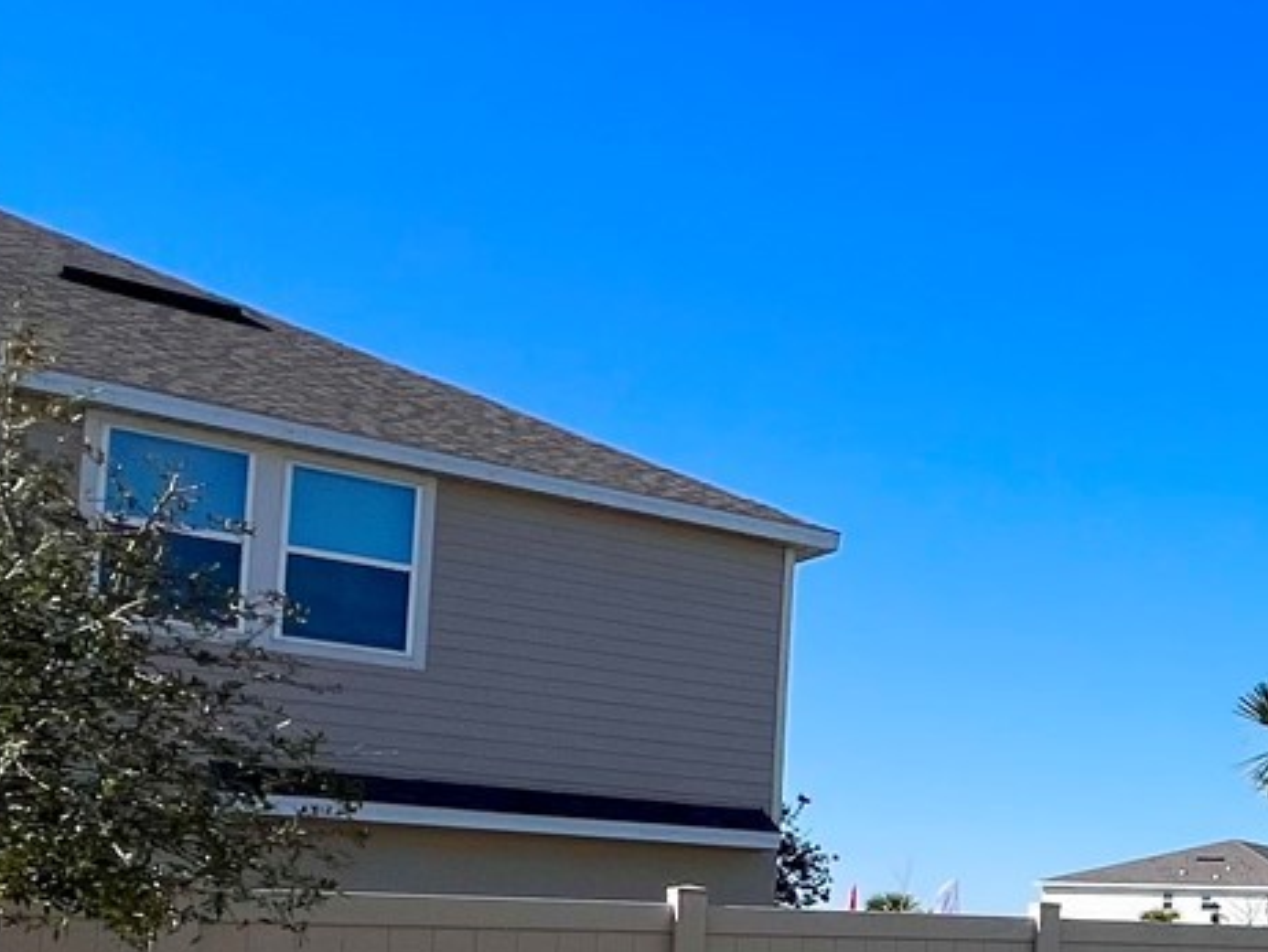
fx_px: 1649
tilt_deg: +2.1
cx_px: 1847
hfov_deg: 28.9
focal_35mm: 45
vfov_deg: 30.3
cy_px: 914
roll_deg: -1.7
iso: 32
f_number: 1.8
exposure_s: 1/2538
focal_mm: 1.57
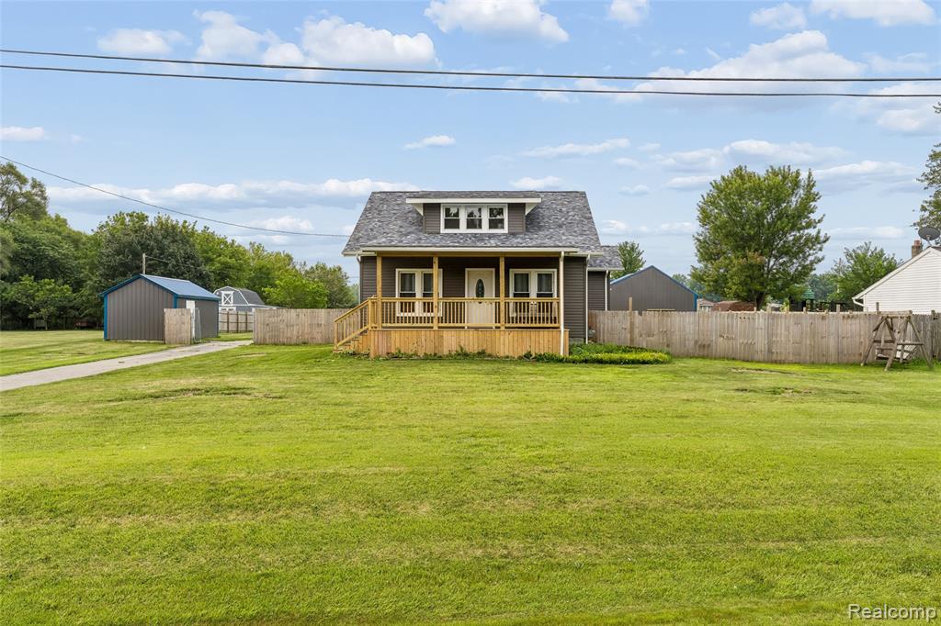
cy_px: 313
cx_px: 470
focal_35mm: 30
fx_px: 784
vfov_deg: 43.6
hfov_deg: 61.9
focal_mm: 30
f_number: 14
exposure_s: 1/200
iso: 400
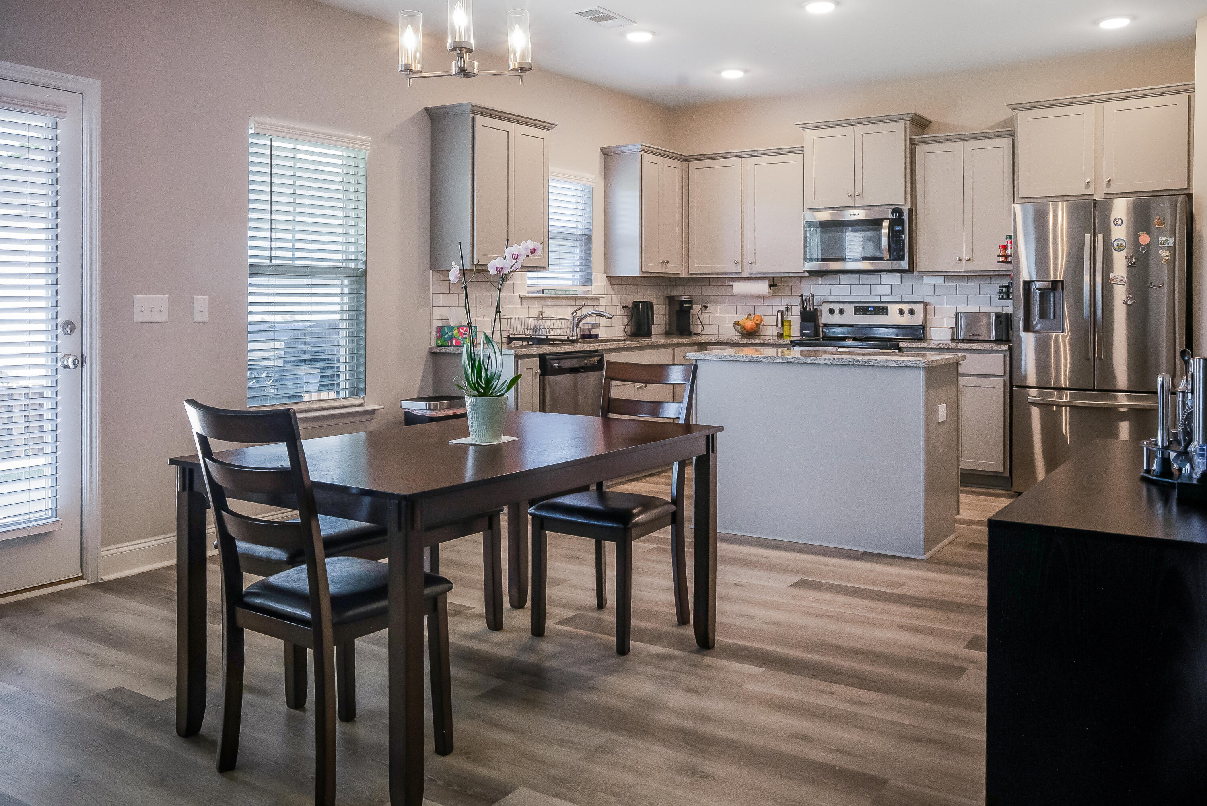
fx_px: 1010
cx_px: 604
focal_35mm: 30
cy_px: 403
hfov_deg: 61.7
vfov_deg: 43.5
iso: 4000
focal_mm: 30.1
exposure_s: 1/3
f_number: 9
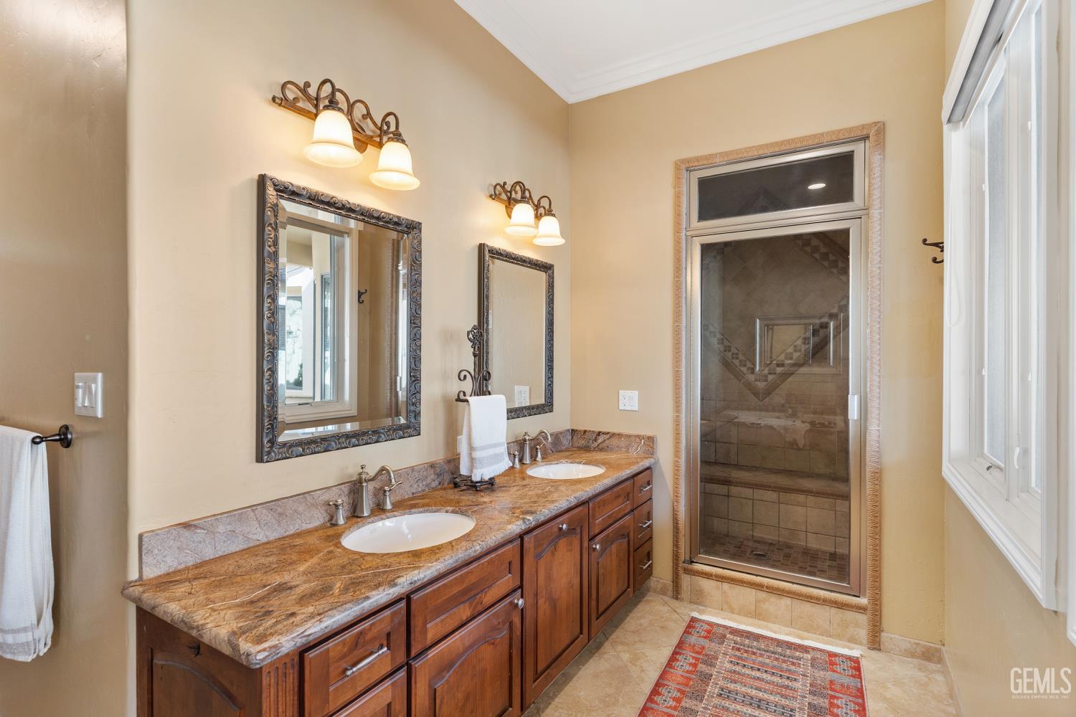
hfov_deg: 93.3
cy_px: 358
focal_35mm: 17
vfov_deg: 70.4
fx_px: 508
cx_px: 538
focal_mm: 17
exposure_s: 1/3
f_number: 5.6
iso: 400
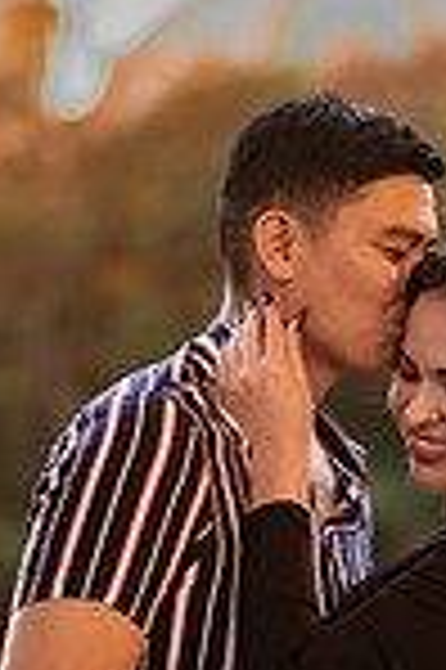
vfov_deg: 11.7
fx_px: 3259
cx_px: 369
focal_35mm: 175
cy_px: 495
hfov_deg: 7.8
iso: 100
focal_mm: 58
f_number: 1.4
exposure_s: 1/640
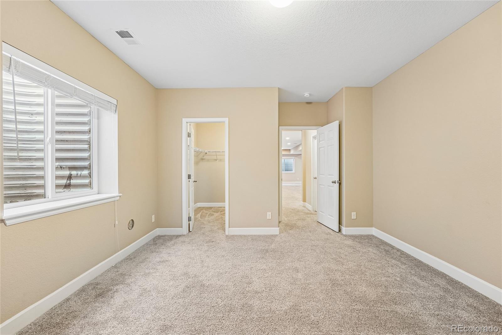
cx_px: 251
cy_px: 168
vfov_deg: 81.2
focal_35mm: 14
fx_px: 195
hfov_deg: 104.3
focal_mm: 14
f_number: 8
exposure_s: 1/2.5
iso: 400
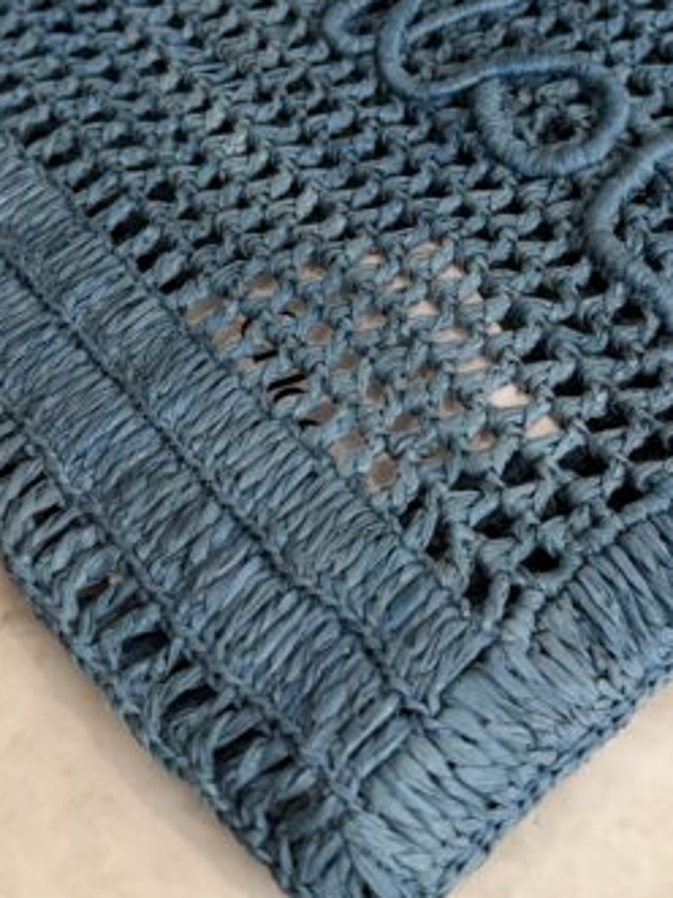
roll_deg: +2.3
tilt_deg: -43.8
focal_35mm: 58
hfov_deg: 25.2
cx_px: 407
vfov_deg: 32.4
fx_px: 1504
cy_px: 195
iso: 125
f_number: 1.78
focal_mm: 6.76
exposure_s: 1/120
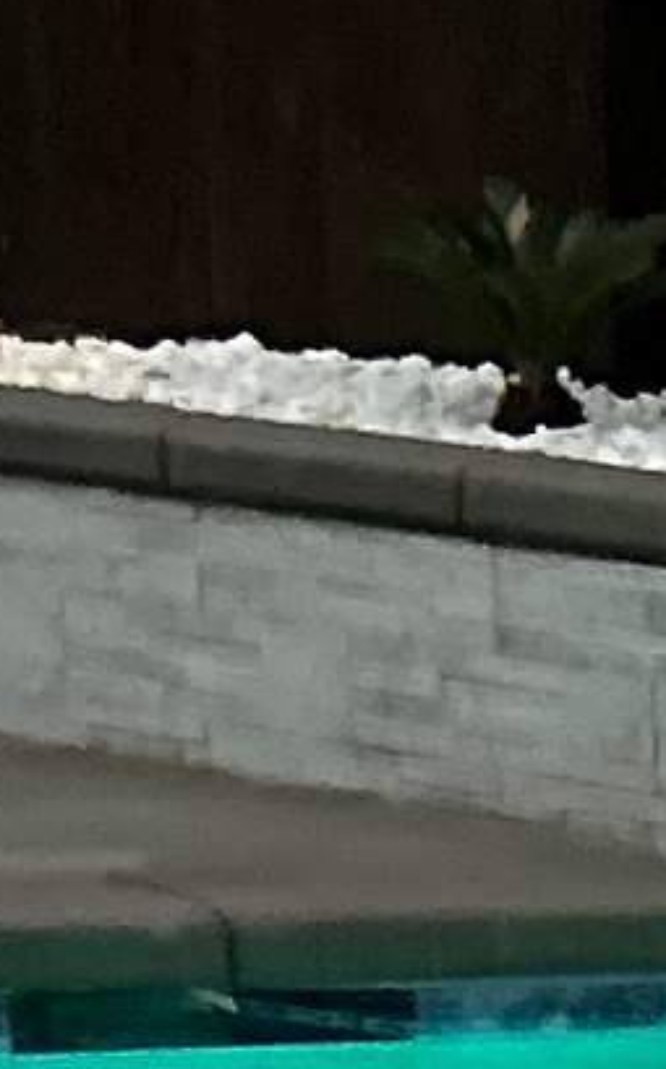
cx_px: 3534
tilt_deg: -15.1
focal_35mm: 272
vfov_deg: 7.5
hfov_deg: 4.1
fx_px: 7913
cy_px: 2013
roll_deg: -4.6
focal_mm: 5.7
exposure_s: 1/49
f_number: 1.5
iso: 500
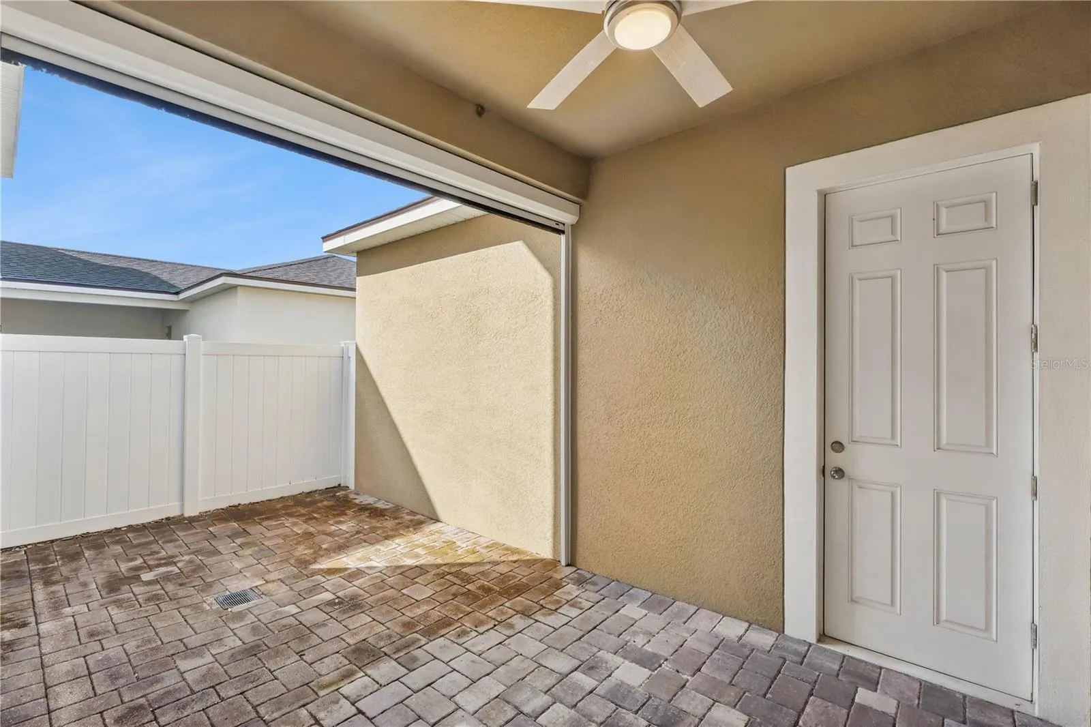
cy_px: 364
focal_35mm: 16
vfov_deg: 73.7
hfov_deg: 96.7
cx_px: 546
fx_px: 485
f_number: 13
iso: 125
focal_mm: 16
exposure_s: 1/250
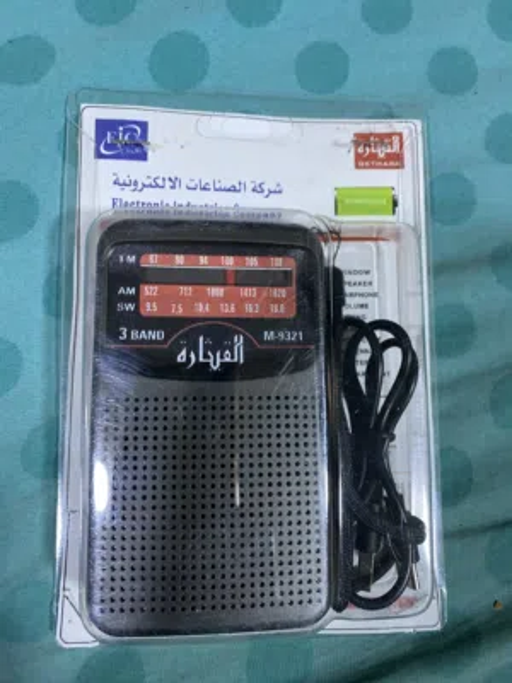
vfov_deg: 69.4
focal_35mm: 25
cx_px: 256
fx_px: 493
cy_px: 342
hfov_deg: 54.9
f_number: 1.8
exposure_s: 1/50
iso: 200
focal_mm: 4.25
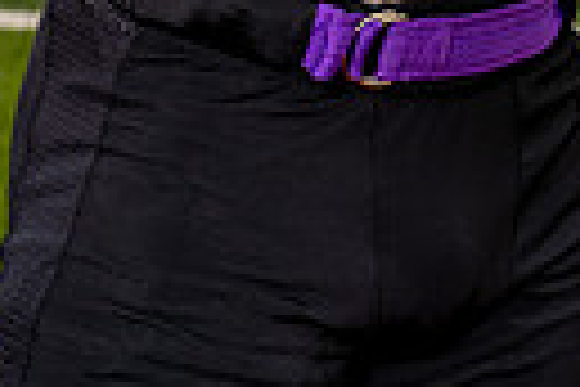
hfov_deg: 8.8
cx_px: 283
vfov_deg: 5.6
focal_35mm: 234
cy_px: -608
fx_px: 3770
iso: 100
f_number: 5.6
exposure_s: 1/200
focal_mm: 67
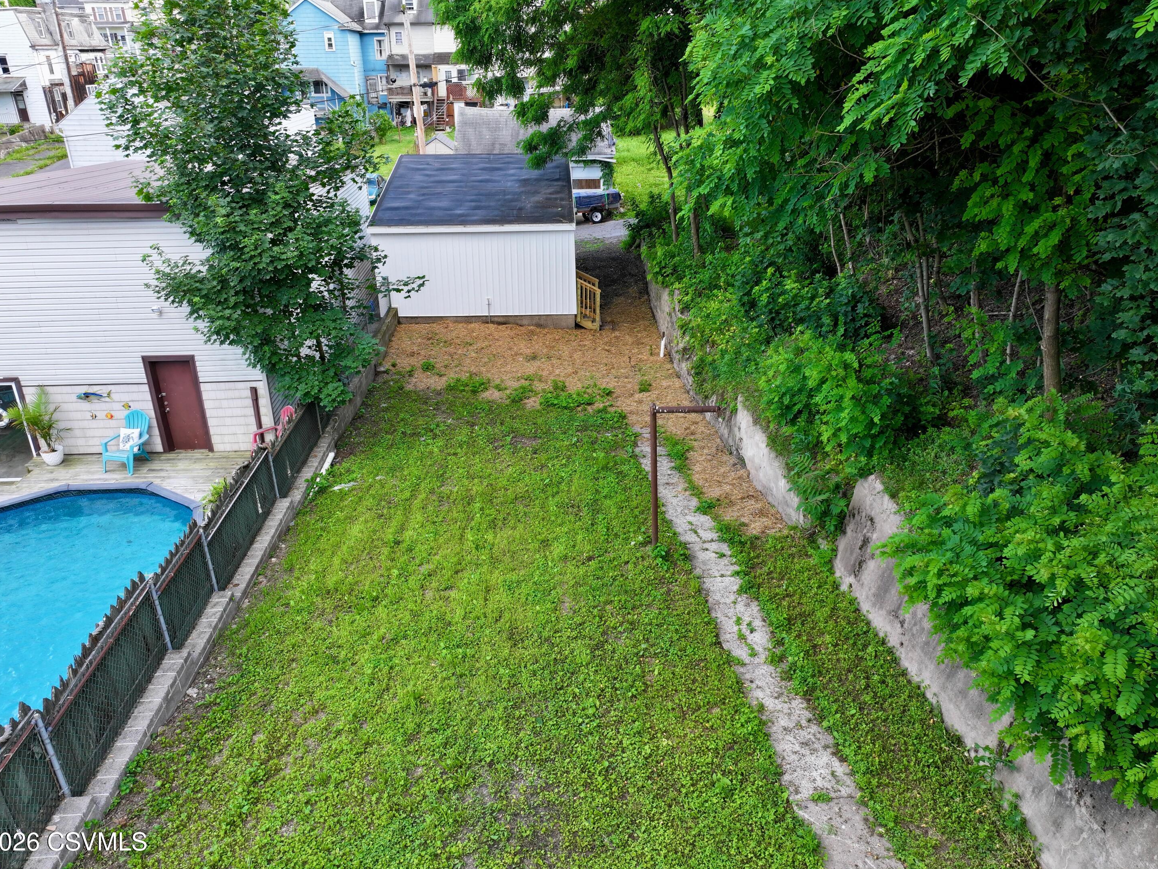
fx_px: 836
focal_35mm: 25
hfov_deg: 69.4
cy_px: 430
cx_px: 567
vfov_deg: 54.9
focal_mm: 12.29
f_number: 2.8
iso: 140
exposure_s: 1/200
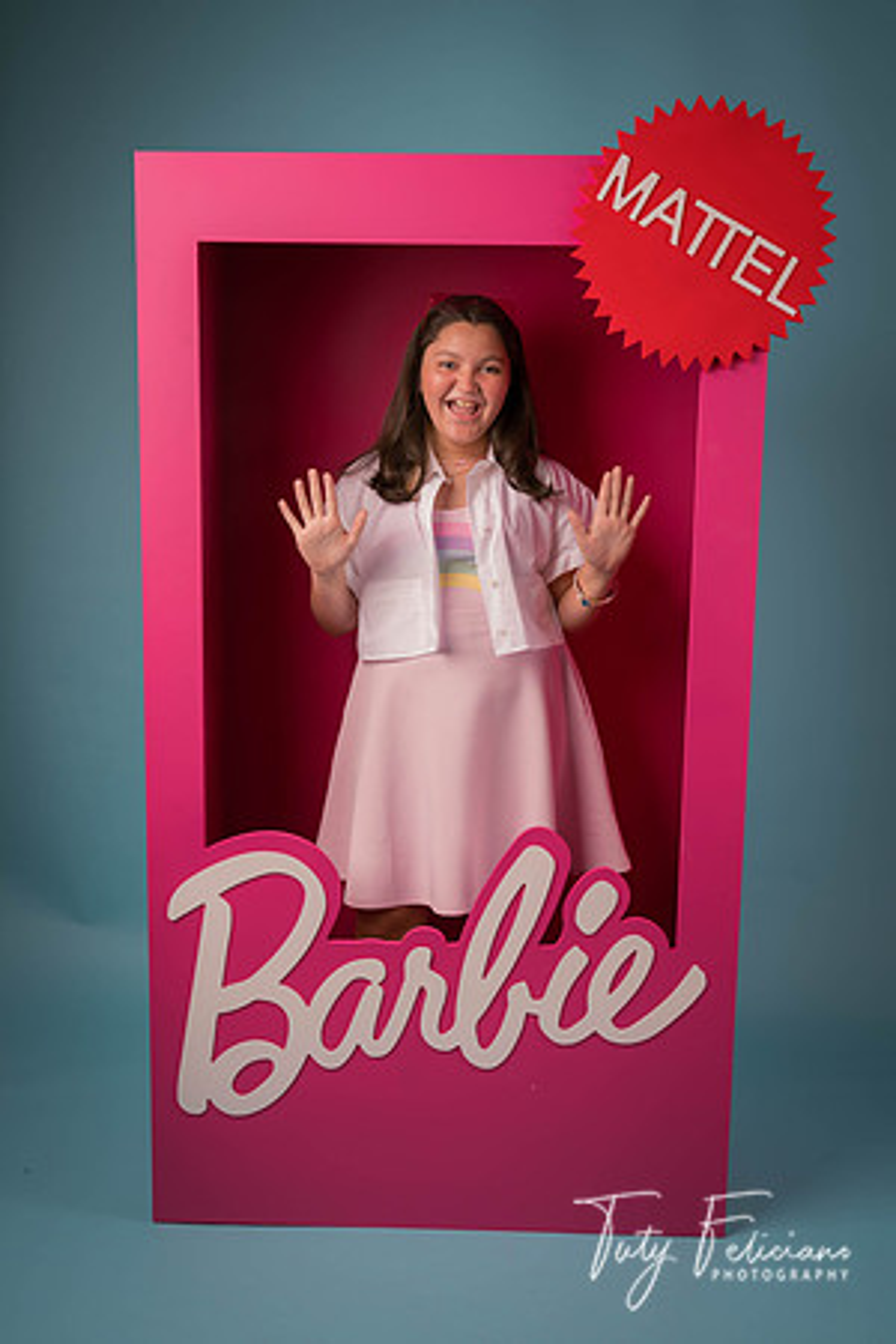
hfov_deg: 35.9
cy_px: 672
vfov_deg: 51.9
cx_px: 448
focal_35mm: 37
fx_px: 1381
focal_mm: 37
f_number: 6.3
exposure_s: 1/80
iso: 125
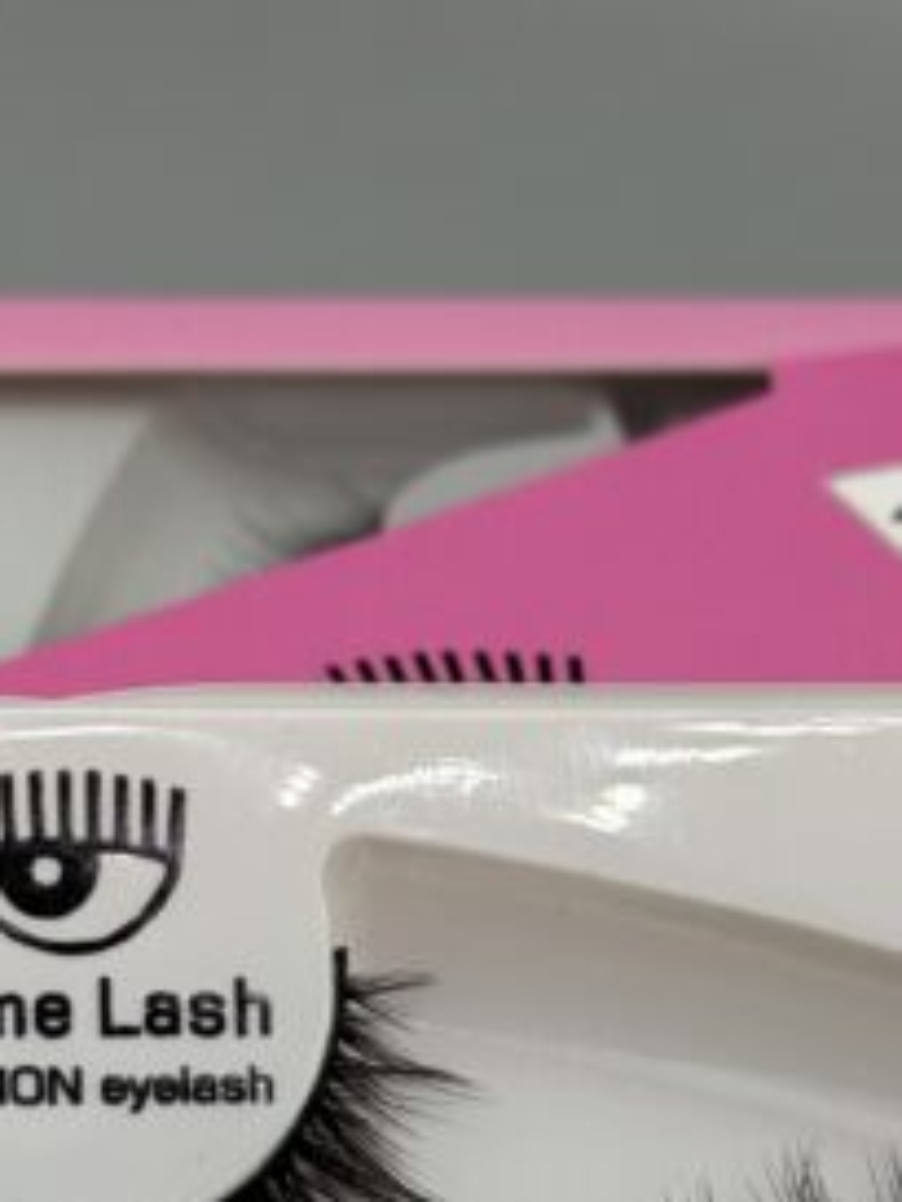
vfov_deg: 14.7
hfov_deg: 11.2
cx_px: 521
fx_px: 4583
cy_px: 1123
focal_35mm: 132
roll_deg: -2.8
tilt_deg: -31.3
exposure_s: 1/1427
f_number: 1.78
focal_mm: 6.86
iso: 64
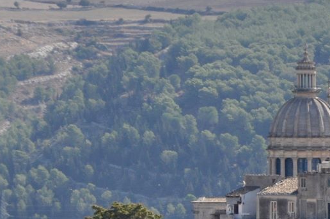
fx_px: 3577
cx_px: 512
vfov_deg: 3.5
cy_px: 240
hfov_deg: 5.2
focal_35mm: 391
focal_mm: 70
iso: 320
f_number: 8
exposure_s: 1/250
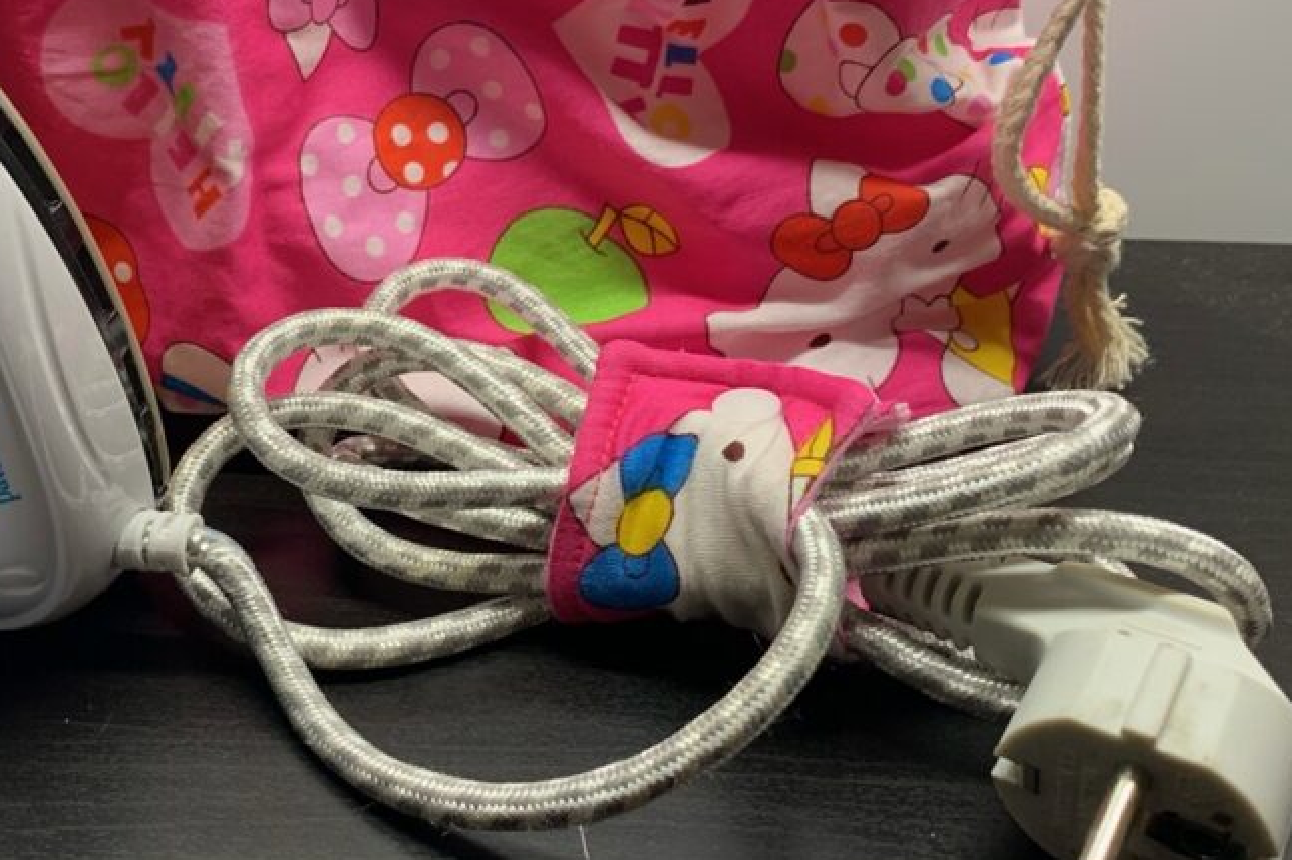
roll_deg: +0.4
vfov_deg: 31.0
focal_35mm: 43
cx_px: 431
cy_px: 307
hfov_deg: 44.8
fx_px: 1543
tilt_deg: -25.6
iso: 100
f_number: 1.8
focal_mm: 4.25
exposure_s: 1/81
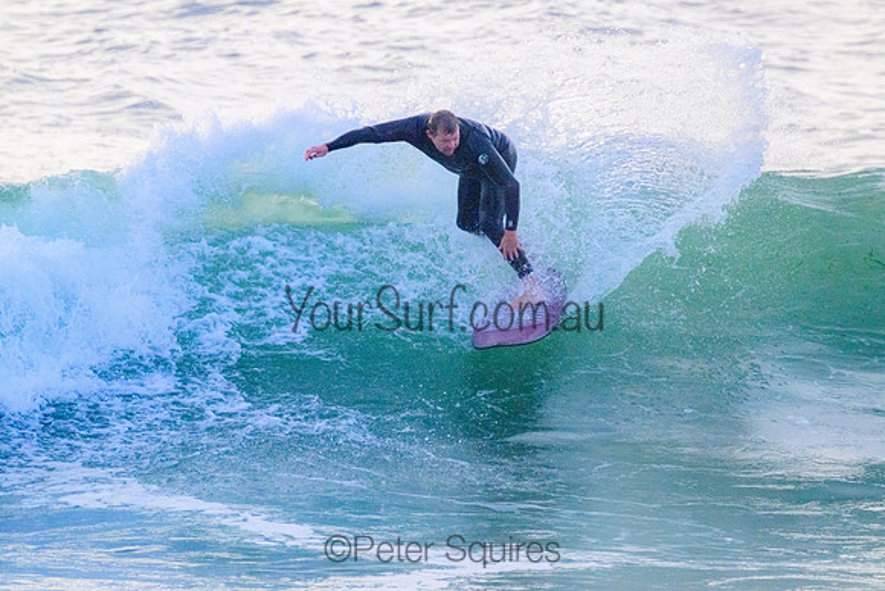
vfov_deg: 1.7
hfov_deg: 2.6
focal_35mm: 800
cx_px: 442
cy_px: 296
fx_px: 19670
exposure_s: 1/2000
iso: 5000
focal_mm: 800
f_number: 11
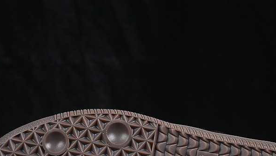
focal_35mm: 143
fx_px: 1047
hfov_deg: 15.0
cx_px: 164
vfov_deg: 8.5
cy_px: 131
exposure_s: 1/60
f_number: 6.3
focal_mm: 50
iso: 160
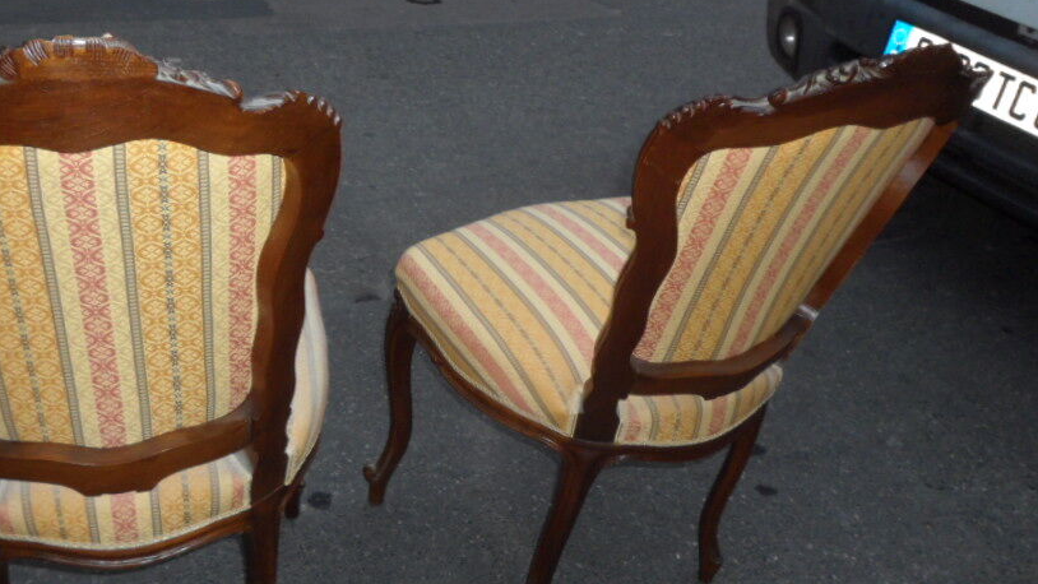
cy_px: 340
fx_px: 1018
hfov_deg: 53.7
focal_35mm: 37
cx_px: 427
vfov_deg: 31.9
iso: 200
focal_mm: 4.9
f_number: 3.5
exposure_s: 1/45
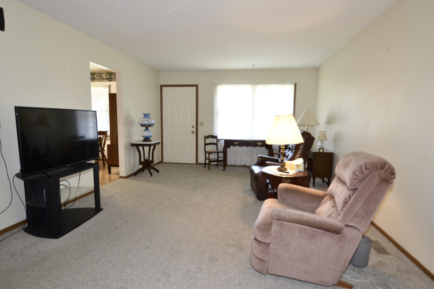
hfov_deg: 95.0
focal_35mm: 16
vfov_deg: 72.0
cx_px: 217
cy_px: 144
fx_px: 199
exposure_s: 1/60
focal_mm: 11
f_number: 3.5
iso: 560
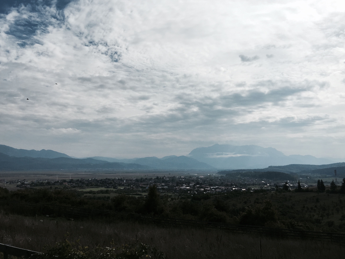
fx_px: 299
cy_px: 129
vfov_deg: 46.8
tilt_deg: +8.5
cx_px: 171
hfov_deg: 60.0
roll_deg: -1.8
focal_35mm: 30
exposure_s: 1/5650
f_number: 2.2
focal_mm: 4.15
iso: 32
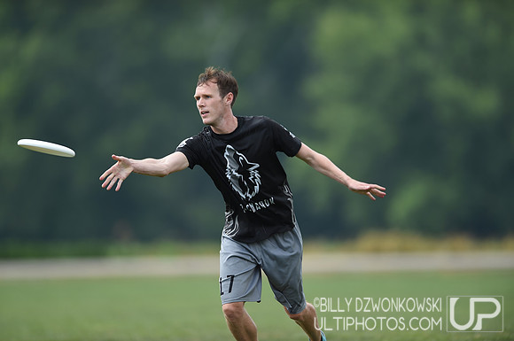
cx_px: 257
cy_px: 170
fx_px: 5703
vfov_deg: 3.4
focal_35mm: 400
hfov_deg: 5.2
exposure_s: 1/1250
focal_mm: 400
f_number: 2.8
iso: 125
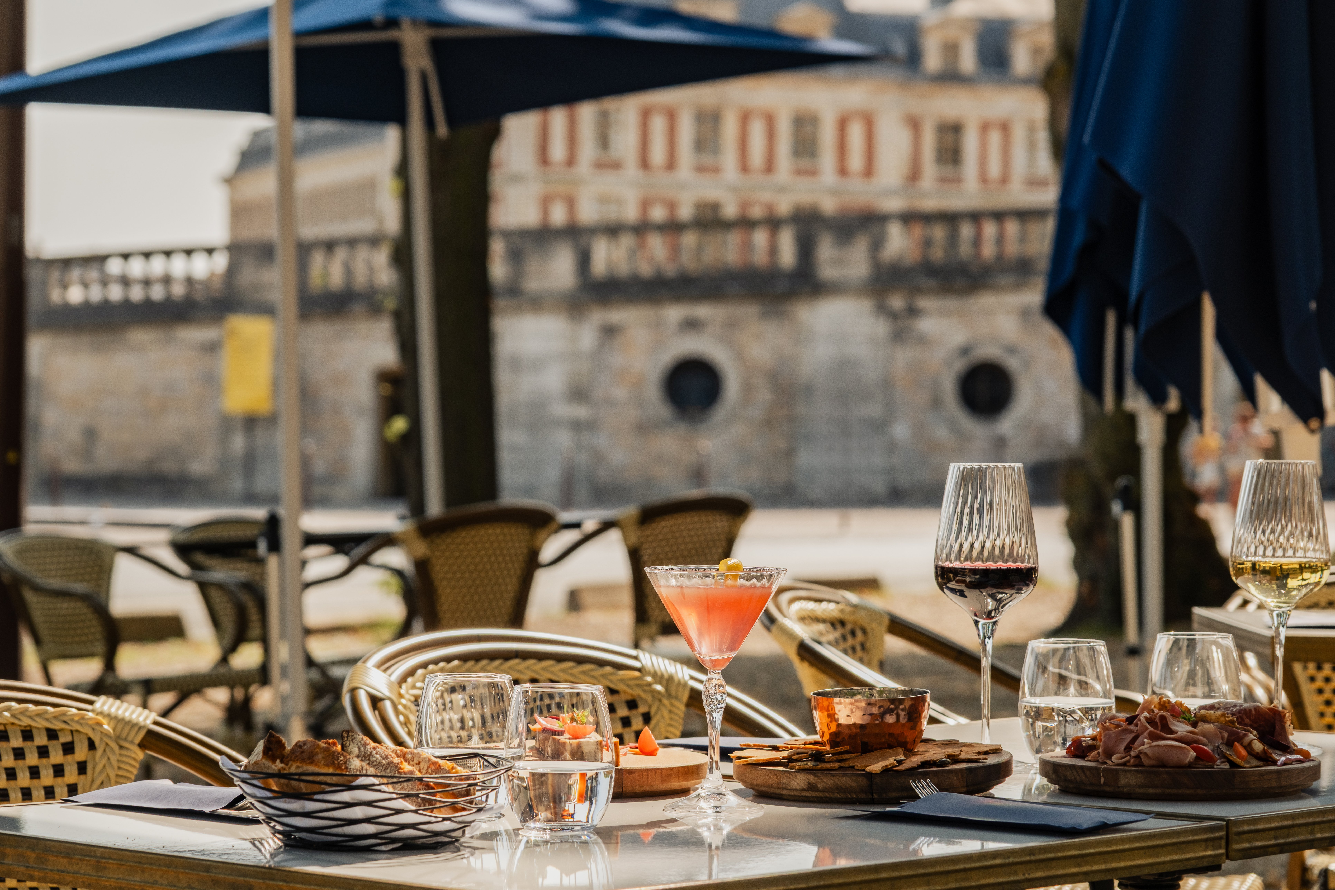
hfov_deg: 18.9
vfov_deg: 12.7
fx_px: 4005
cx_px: 668
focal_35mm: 108
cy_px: 445
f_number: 5.6
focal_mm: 72.1
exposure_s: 1/500
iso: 125
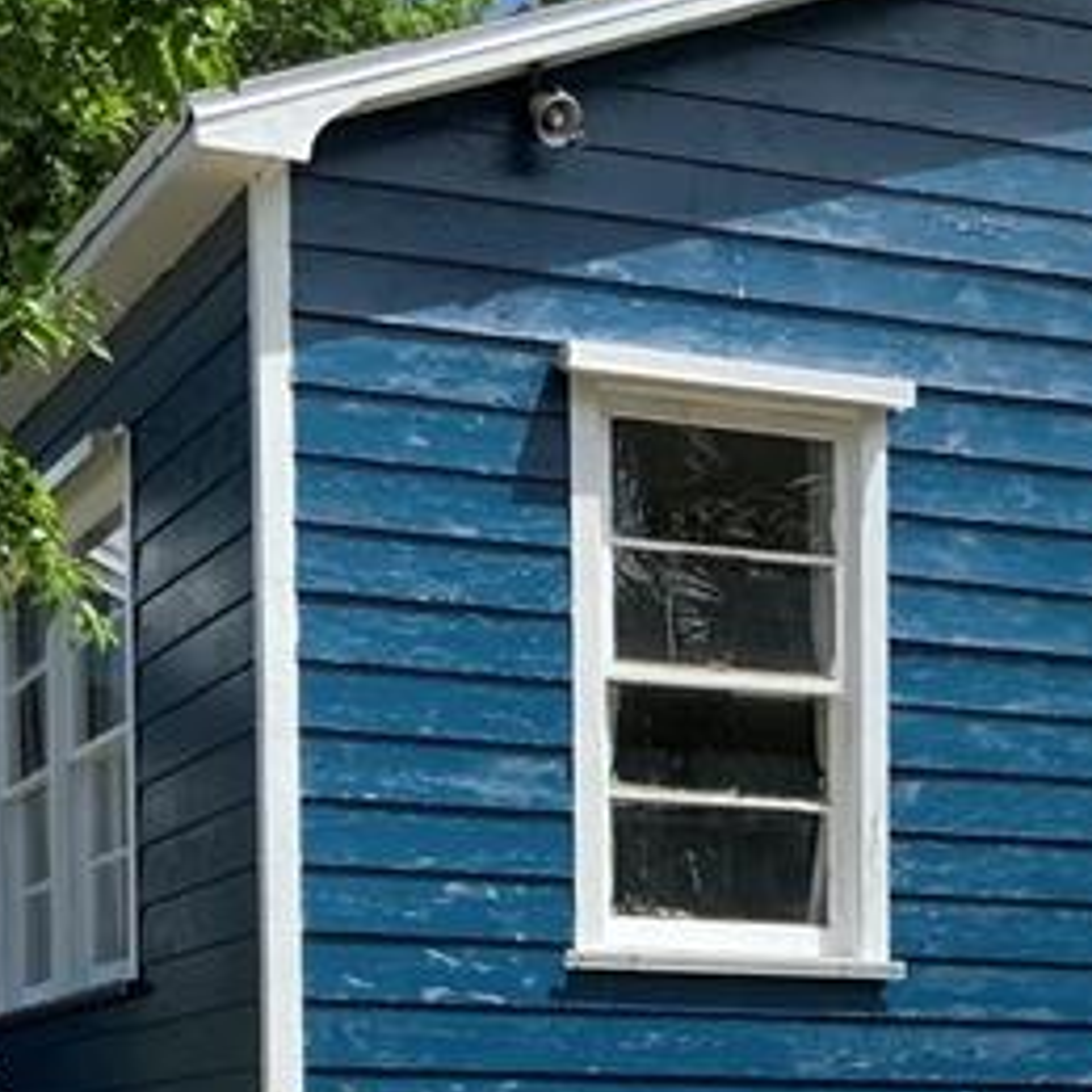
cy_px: 1415
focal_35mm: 101
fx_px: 3605
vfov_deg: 16.3
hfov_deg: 17.0
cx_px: 953
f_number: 1.8
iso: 16
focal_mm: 3
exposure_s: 1/1730
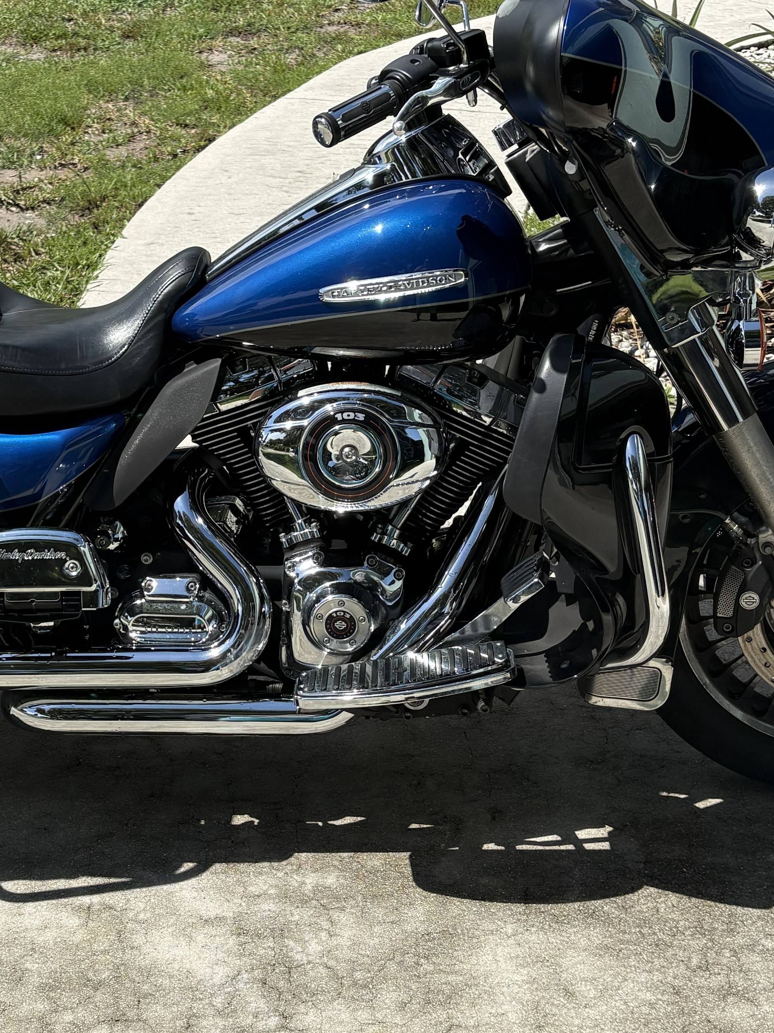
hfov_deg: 26.3
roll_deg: -0.2
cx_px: 222
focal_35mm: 55
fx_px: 1640
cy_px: 495
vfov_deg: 34.9
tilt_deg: -24.0
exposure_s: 1/4065
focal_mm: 5.96
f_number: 1.6
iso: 50
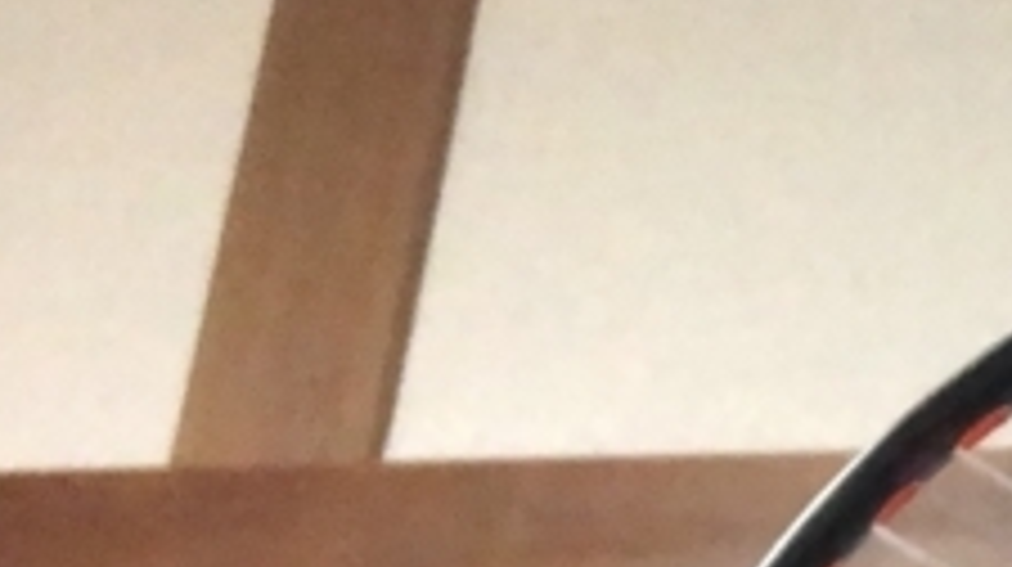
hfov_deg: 12.1
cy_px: 317
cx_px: 1975
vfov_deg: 7.6
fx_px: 4262
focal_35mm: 159
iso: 500
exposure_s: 1/24
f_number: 2.2
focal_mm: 2.87
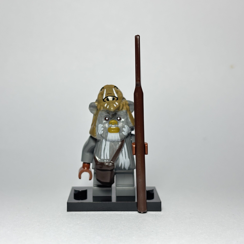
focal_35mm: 62
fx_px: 494
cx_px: 111
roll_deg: +0.5
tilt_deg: -5.9
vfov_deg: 27.7
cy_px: 121
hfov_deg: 27.7
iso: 32
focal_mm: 5.96
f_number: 1.6
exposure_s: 1/100
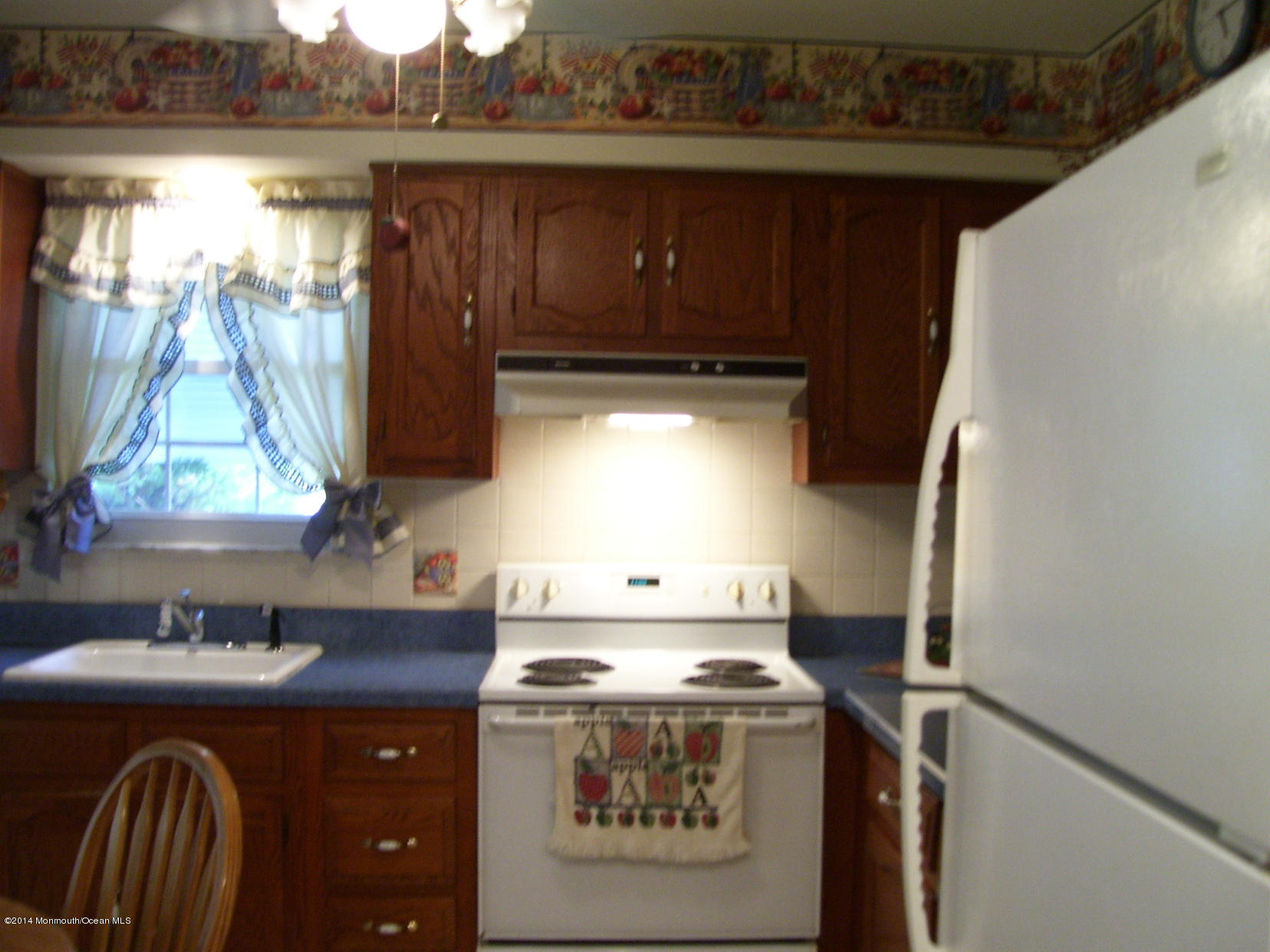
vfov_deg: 38.7
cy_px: 476
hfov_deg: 50.1
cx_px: 635
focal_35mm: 37
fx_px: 1357
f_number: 2.7
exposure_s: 1/8
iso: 160
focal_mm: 6
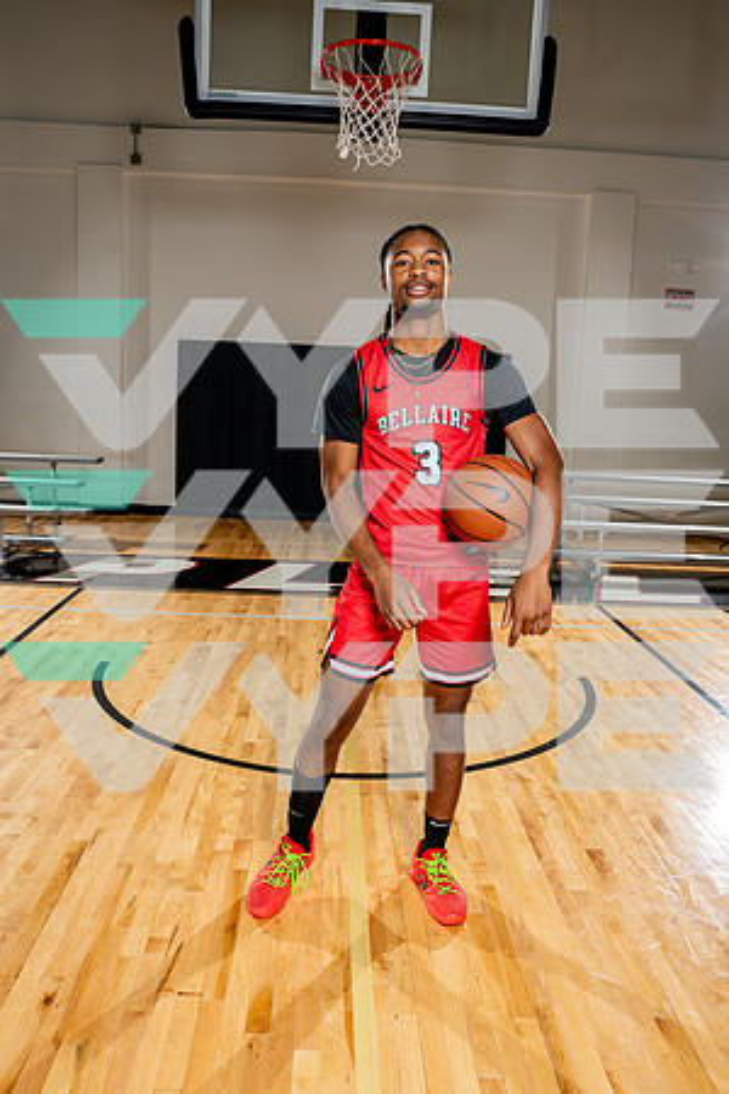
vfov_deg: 65.5
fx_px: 850
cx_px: 364
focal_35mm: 28
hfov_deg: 46.4
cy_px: 547
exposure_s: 1/250
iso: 250
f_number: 7.1
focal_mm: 28
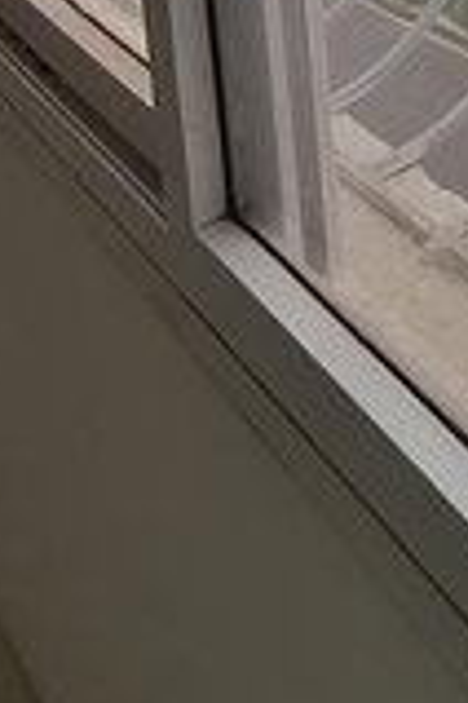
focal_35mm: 71
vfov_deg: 23.1
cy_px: -349
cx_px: 706
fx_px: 1384
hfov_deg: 17.3
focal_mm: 2.7
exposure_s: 1/103
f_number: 2.4
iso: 50
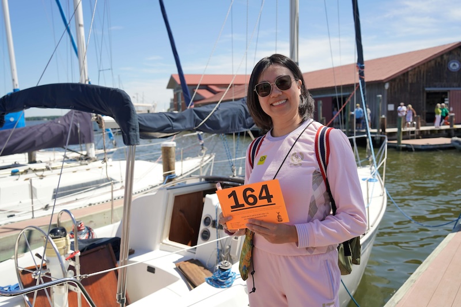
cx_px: 230
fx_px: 410
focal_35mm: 32
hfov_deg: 58.7
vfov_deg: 41.1
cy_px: 154
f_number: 4.5
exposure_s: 1/640
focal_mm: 32
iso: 100
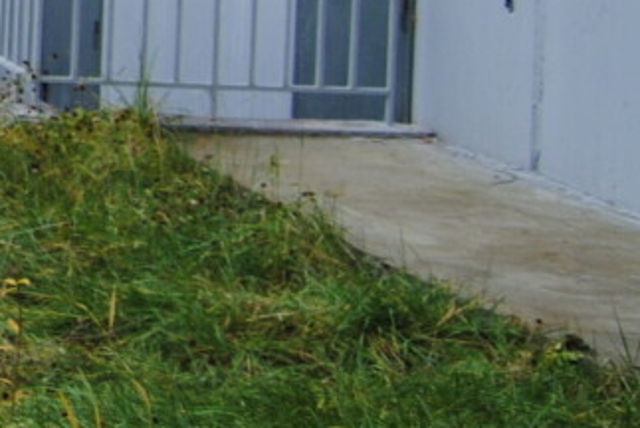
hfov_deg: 12.3
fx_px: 2402
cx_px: -853
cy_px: -351
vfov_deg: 9.7
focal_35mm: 135
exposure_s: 1/100
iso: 200
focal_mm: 18
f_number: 5
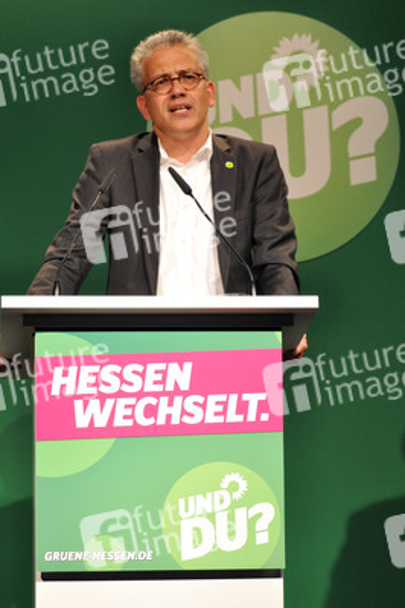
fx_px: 2180
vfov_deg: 15.9
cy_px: 304
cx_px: 202
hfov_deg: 10.6
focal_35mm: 129
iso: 800
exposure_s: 1/125
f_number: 6.3
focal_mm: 86
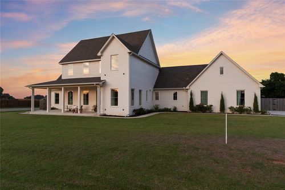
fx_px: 180
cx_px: 142
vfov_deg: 55.5
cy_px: 95
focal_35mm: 23
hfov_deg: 76.6
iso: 250
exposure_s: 1/50
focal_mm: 15.2
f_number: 10
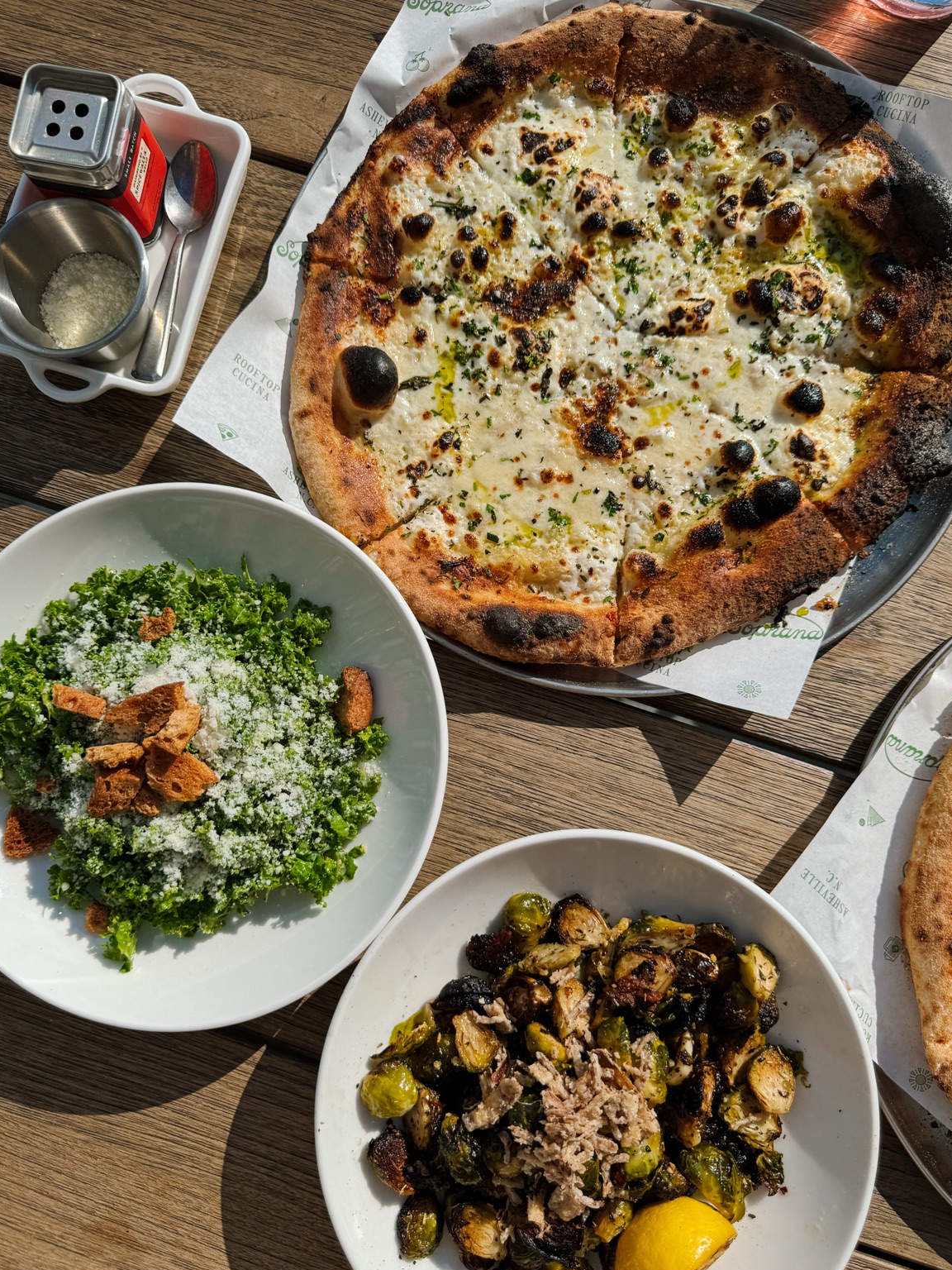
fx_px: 917
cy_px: 661
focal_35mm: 25
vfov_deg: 69.4
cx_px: 467
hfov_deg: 54.9
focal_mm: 6.76
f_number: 1.8
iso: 80
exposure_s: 1/9000
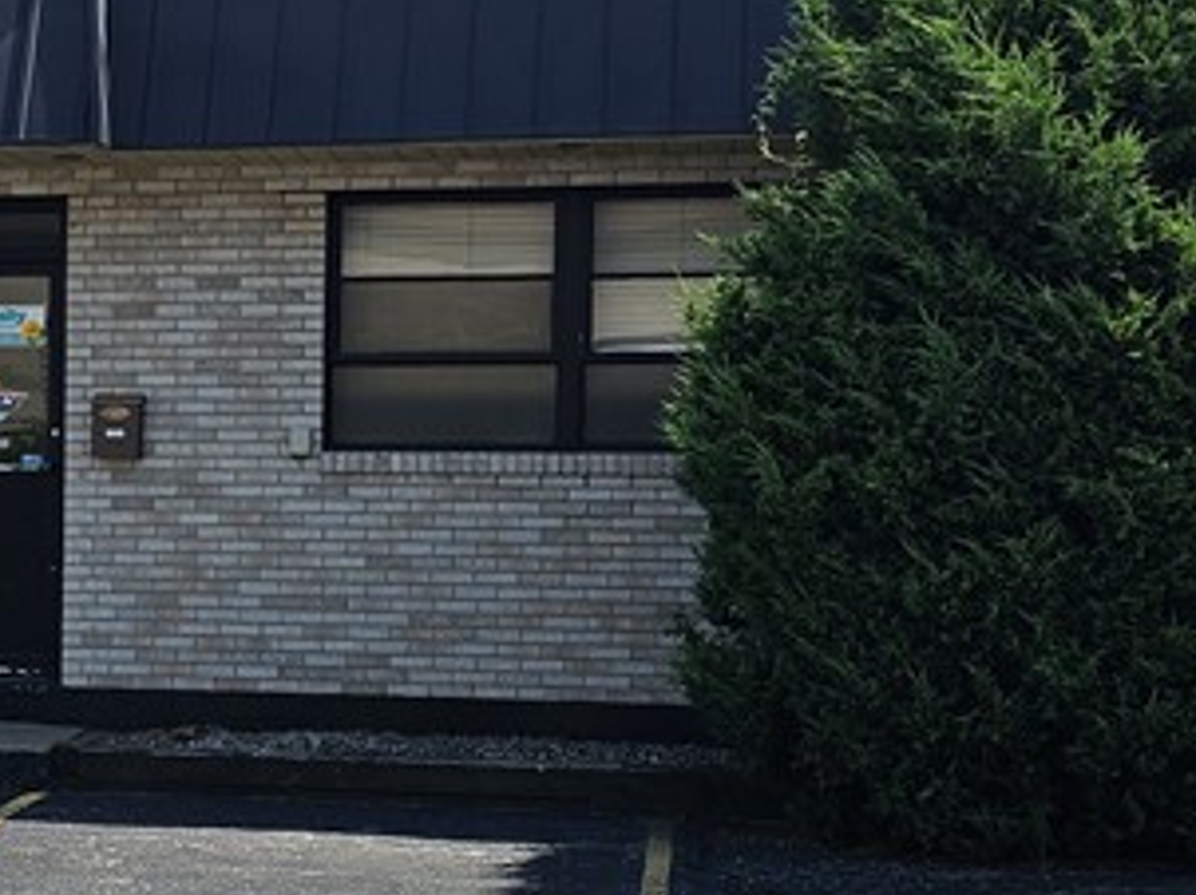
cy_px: 487
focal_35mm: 78
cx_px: 83
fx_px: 2693
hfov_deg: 24.2
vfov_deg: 18.9
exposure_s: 1/963
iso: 10
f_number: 1.7
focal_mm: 6.3
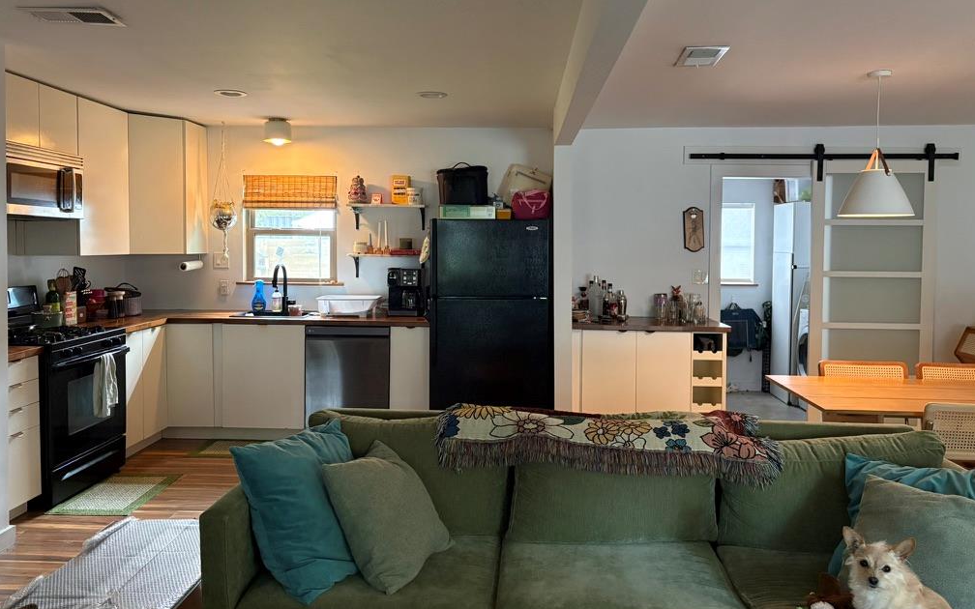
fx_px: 744
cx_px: 492
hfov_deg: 66.5
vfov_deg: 44.4
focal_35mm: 28
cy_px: 262
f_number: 1.6
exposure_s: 1/60
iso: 400
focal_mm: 5.96
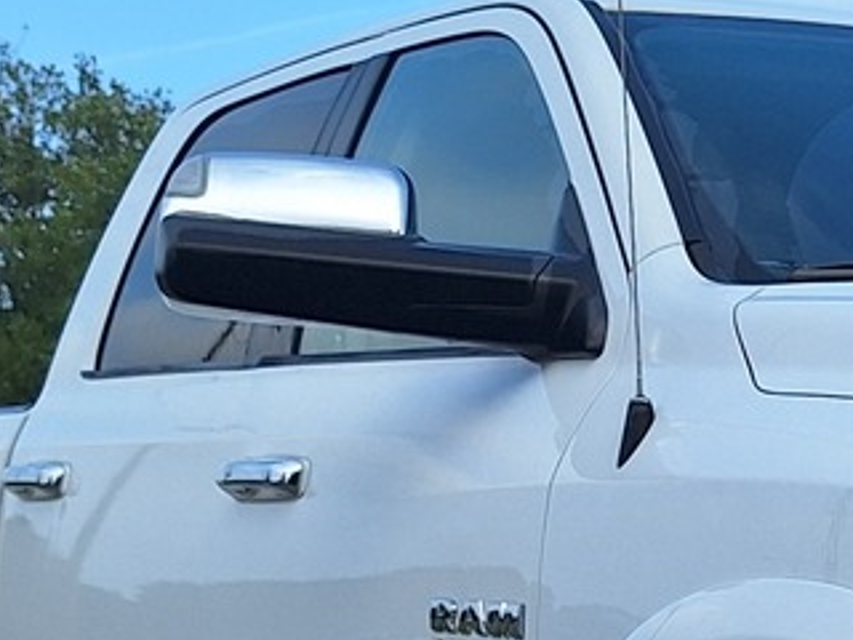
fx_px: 2834
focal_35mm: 115
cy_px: 840
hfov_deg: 16.2
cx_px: 1128
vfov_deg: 12.5
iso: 40
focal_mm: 5.54
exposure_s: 1/1623
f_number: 1.8
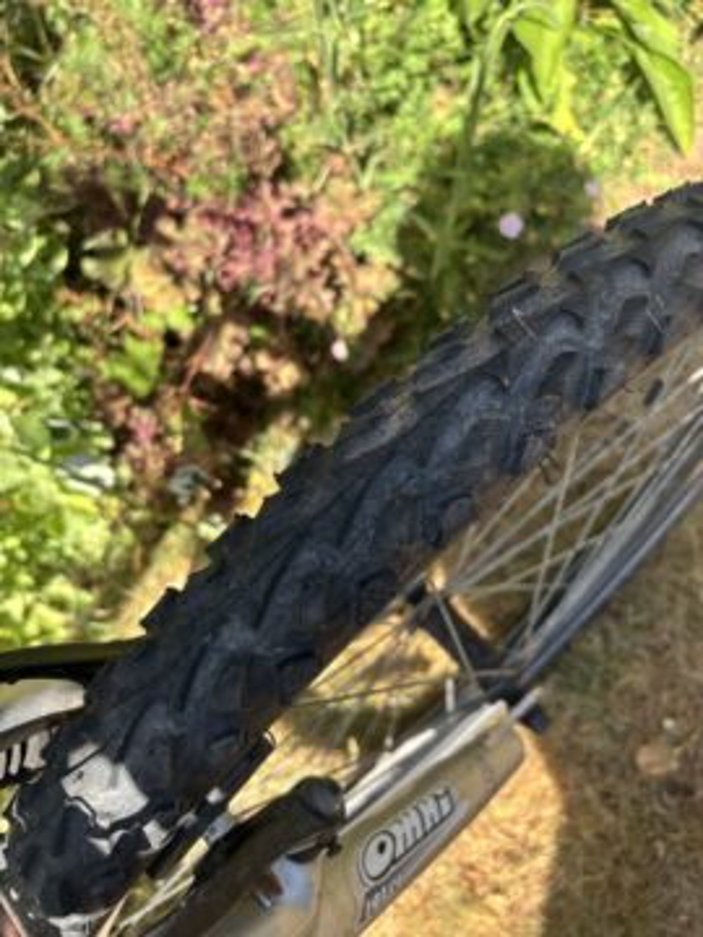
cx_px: 352
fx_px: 704
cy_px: 468
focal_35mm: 26
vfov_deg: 67.3
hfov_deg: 53.1
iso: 50
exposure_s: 1/693
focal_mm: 5.96
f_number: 1.6
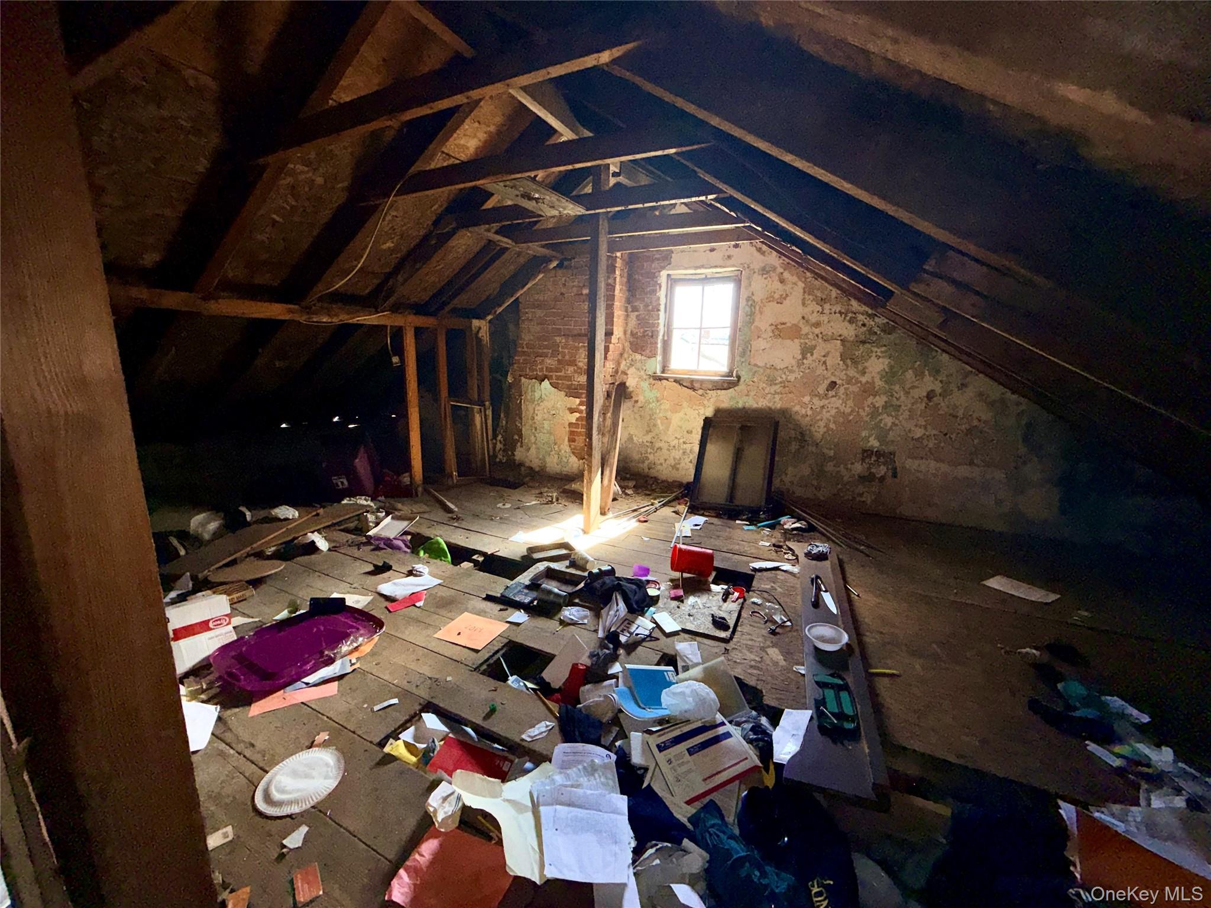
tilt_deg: -12.0
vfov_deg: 85.7
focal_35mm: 14
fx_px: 490
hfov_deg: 102.1
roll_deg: -1.3
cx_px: 606
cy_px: 454
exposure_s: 1/122
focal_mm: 2.22
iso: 40
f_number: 2.2
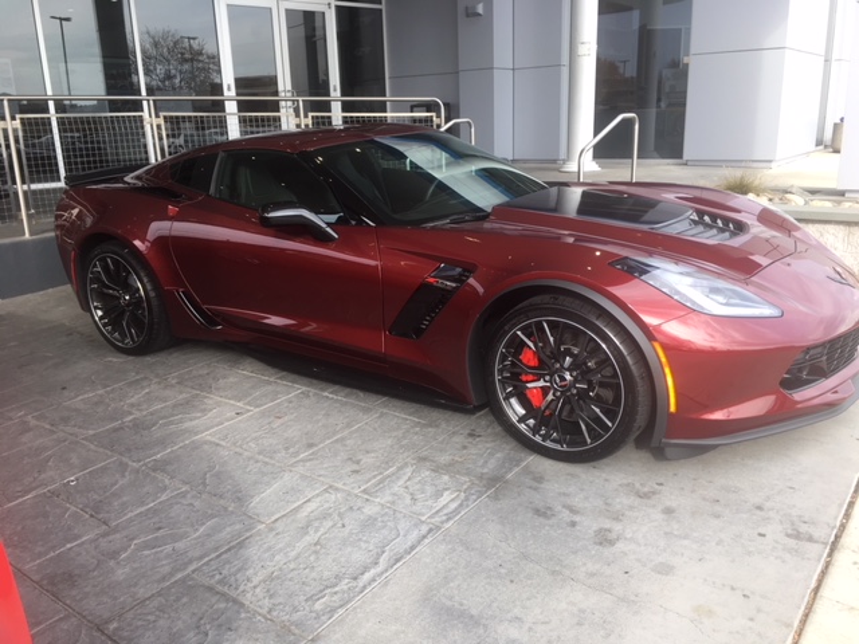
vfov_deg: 48.2
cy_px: 322
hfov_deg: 61.7
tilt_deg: -11.8
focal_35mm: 29
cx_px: 430
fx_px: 720
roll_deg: +1.4
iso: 25
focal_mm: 4.15
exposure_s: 1/126
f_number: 2.2
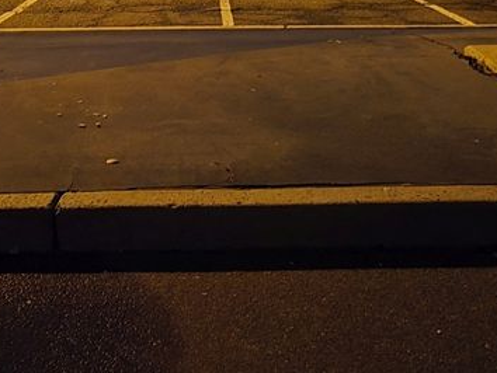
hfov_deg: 40.3
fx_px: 675
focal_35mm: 47
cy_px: -87
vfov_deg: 26.9
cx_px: 204
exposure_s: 1/8
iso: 1250
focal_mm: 2.2
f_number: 1.9
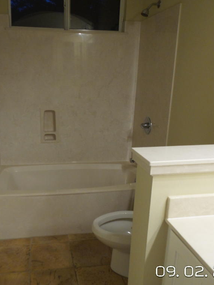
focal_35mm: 31
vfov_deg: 58.4
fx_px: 256
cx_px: 75
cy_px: 142
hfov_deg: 44.9
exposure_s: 1/30
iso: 320
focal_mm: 4.1
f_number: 2.8
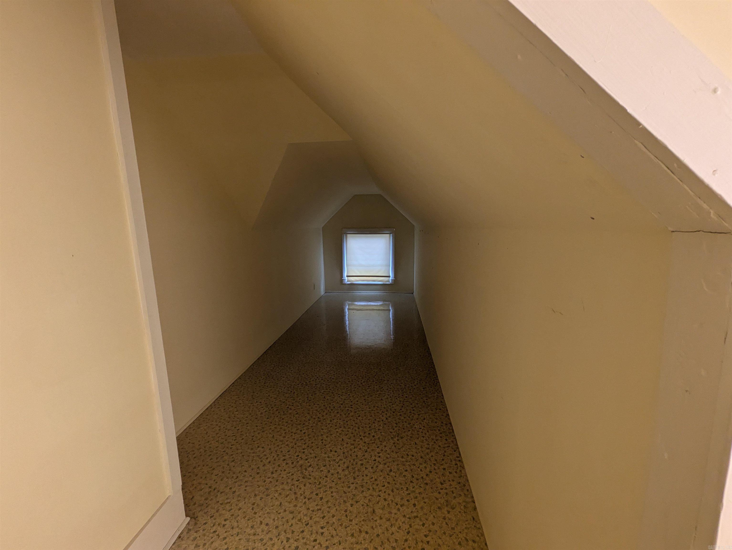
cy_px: 275
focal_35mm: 14
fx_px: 296
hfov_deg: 102.0
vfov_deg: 85.7
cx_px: 366
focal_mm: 1.83
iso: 180
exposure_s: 1/60
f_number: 2.2
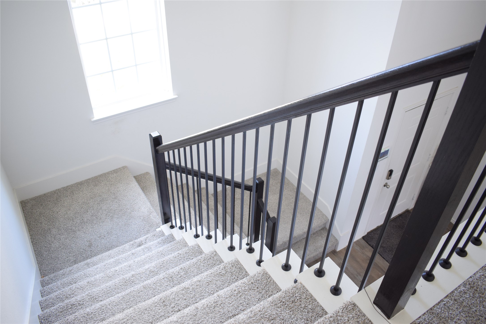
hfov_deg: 61.9
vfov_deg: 43.6
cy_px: 162
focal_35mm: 30
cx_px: 243
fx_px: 405
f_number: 3.8
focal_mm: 20
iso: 800
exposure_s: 1/60
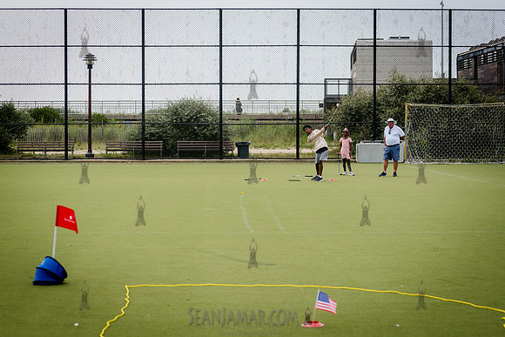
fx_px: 1157
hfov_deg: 24.6
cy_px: 168
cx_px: 252
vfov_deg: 16.6
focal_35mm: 82
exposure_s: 1/2000
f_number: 4
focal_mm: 80
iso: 250
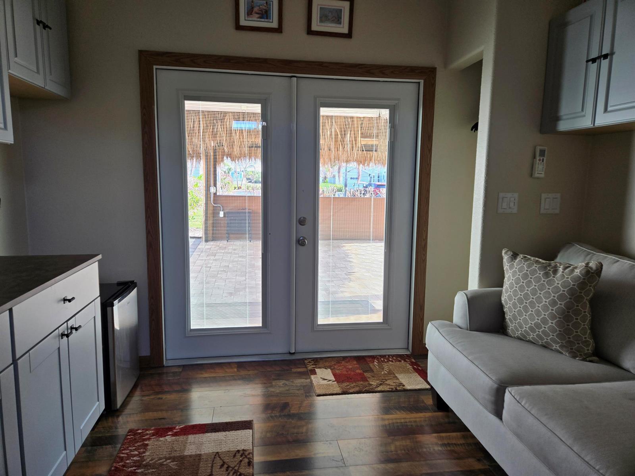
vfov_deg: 58.9
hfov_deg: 73.9
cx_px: 318
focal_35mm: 23
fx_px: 422
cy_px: 238
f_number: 1.8
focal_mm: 5.4
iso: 64
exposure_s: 1/180
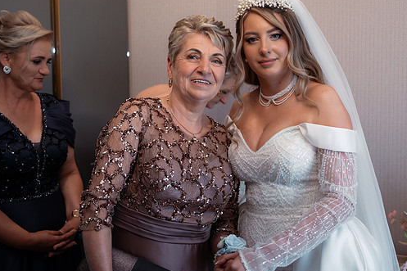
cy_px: 119
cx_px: 227
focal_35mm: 49
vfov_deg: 27.5
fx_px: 554
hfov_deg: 40.3
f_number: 2.8
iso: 640
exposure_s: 1/200
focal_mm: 40
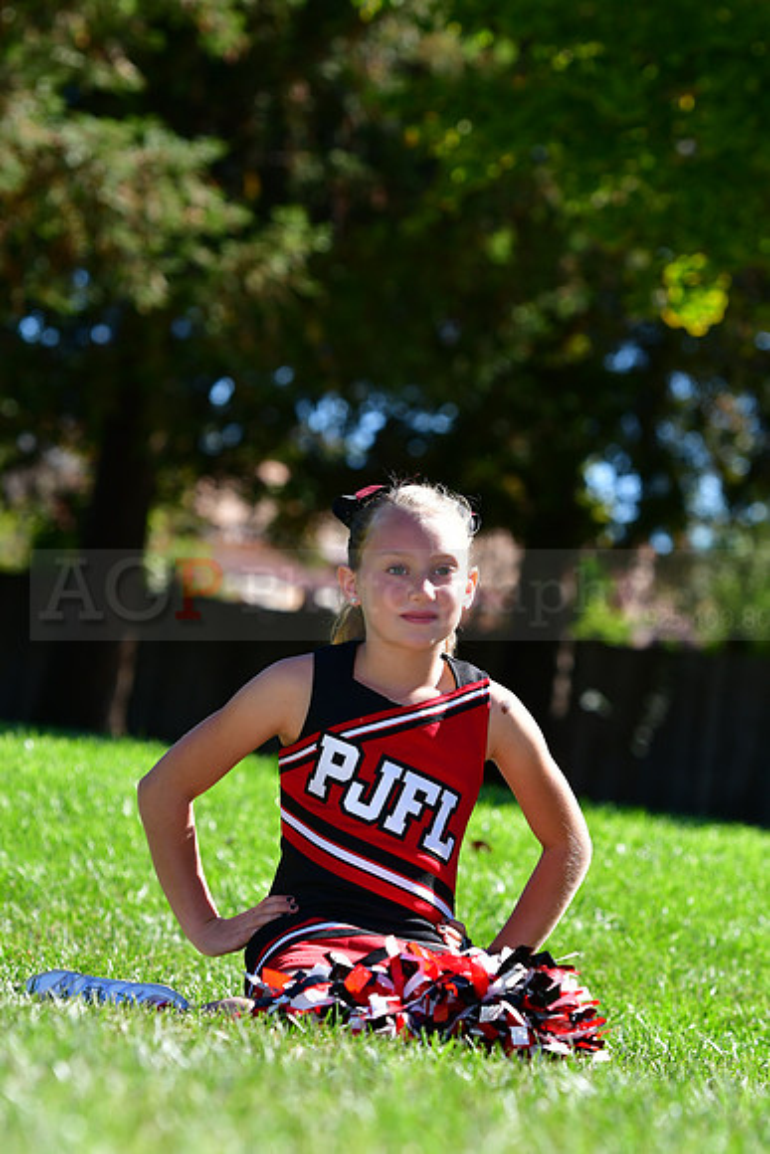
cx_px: 385
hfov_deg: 7.9
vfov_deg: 11.8
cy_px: 577
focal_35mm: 174
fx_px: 5579
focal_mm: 116
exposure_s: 1/1250
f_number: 4.5
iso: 400
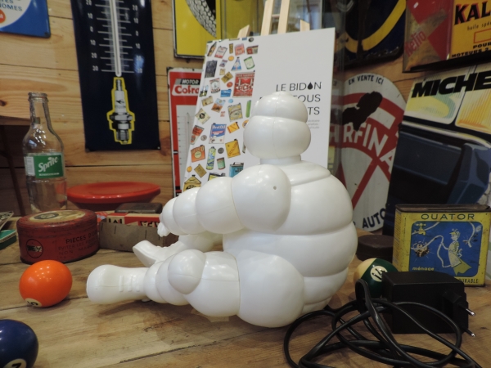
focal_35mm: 24
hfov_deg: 71.6
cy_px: 184
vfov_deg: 56.8
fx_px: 340
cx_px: 246
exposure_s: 1/30
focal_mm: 4.3
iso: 280
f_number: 3
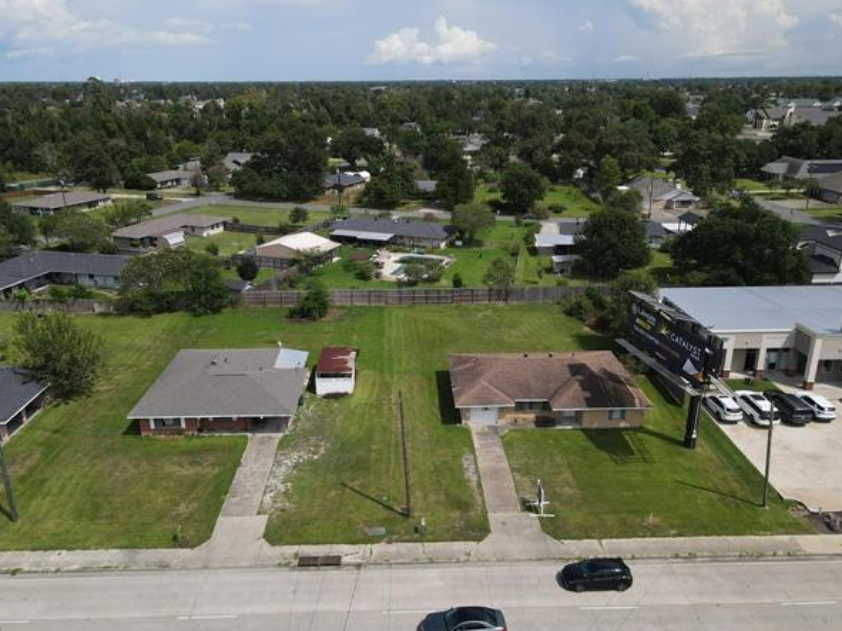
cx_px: 415
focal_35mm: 26
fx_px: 632
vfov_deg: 53.0
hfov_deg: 67.3
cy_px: 305
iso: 100
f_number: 2.8
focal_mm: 4.5
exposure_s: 1/1000
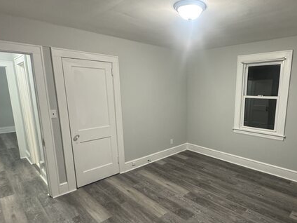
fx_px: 189
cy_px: 125
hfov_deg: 74.7
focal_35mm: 22
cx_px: 190
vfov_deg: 60.9
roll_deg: -1.5
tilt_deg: -12.0
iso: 320
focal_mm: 2.22
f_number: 2.2
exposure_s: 1/60
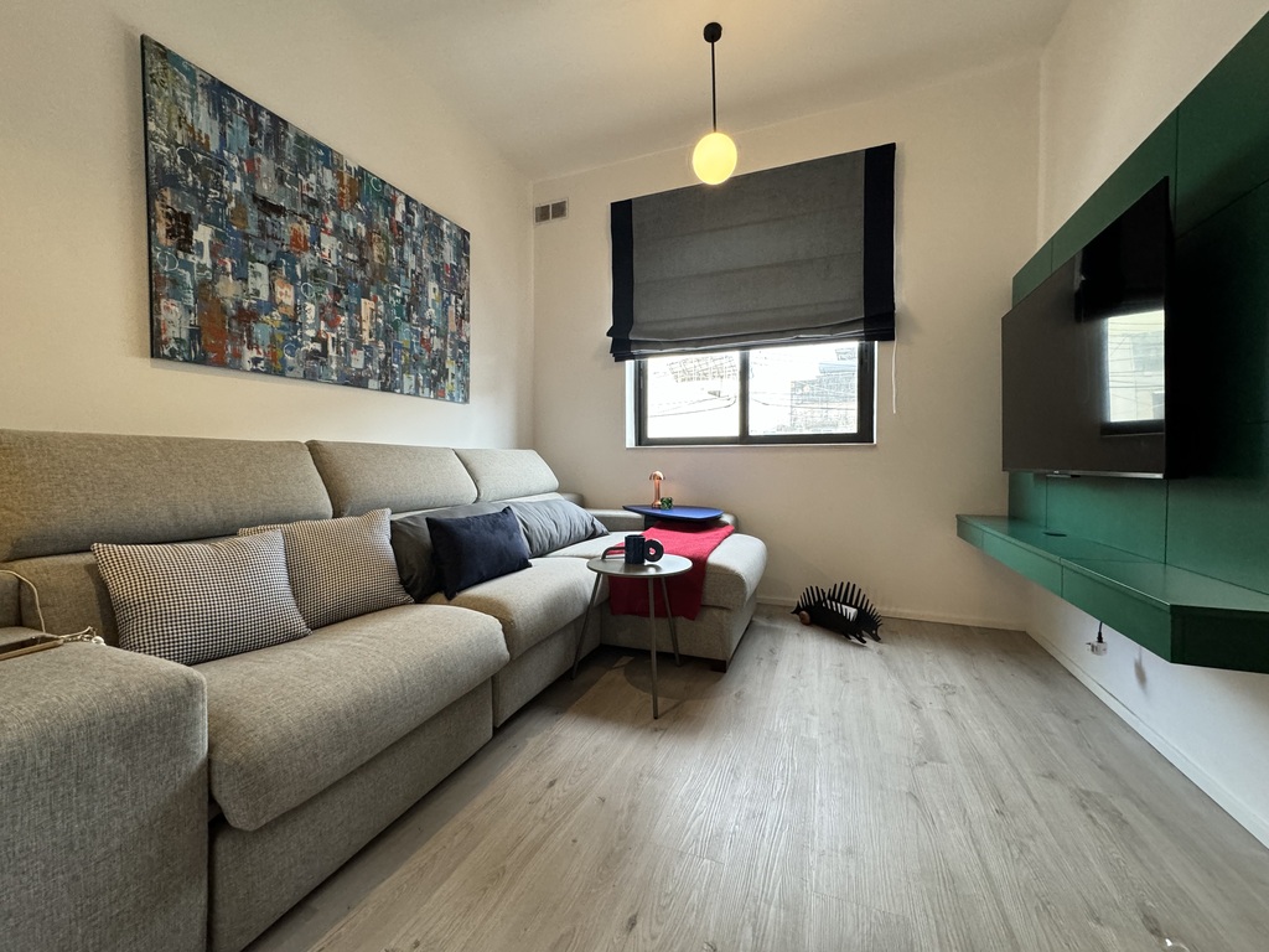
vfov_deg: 85.7
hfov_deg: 102.1
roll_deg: -0.3
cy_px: 476
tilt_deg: -1.5
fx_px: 513
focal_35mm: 14
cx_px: 634
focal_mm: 2.22
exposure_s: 1/100
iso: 320
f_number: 2.2
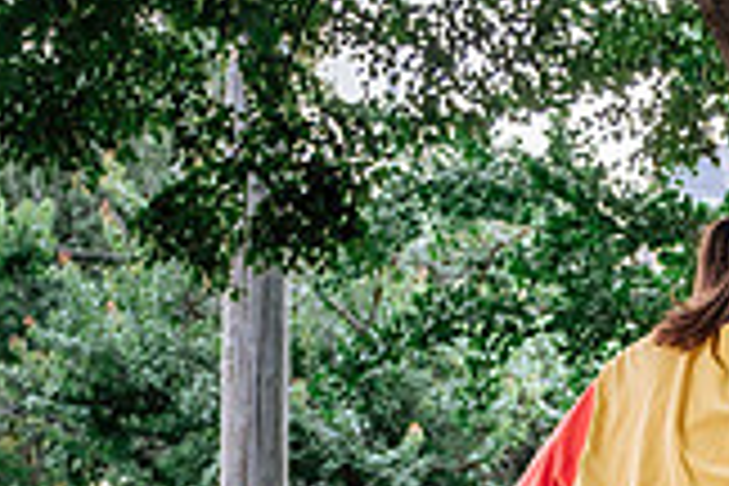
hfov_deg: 18.8
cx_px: 981
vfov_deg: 12.6
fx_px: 2025
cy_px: 848
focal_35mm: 100
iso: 800
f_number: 2.8
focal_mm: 18.7
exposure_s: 1/250
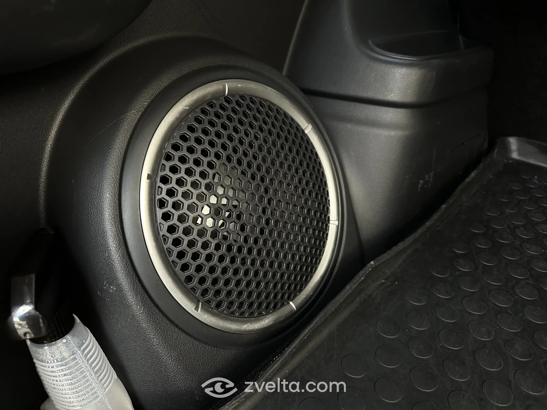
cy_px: 205
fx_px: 379
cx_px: 274
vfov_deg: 56.8
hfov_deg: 71.6
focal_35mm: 24
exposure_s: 1/92
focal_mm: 6.86
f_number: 1.78
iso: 250
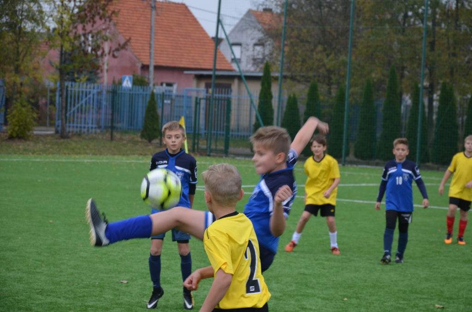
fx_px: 1805
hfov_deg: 14.9
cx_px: 236
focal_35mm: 138
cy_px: 156
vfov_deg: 9.9
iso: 200
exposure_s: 1/160
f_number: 6.3
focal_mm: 92
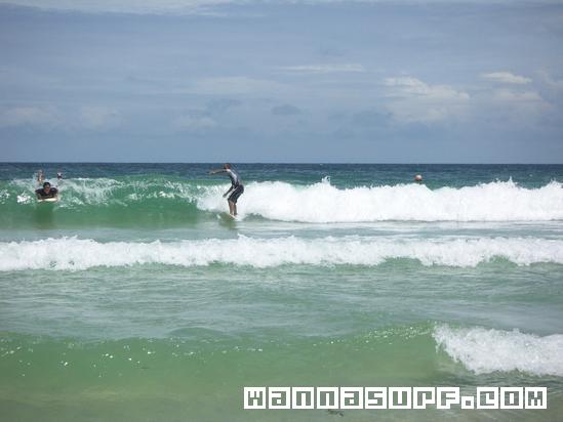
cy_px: 211
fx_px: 1757
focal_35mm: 108
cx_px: 282
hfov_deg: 18.2
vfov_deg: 13.7
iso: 50
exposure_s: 1/320
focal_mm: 14.1
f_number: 8
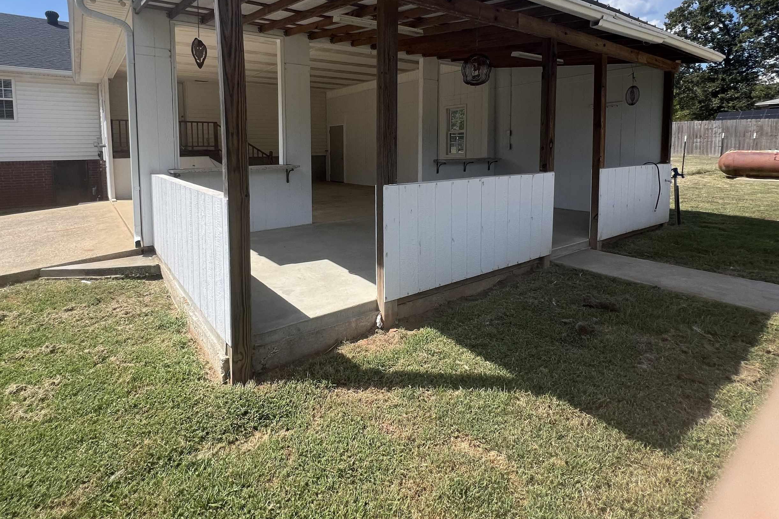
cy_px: 180
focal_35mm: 17
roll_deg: +2.0
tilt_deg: -1.8
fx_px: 368
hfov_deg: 92.8
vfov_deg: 68.8
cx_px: 342
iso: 32
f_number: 1.8
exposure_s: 1/1130
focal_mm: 1.57
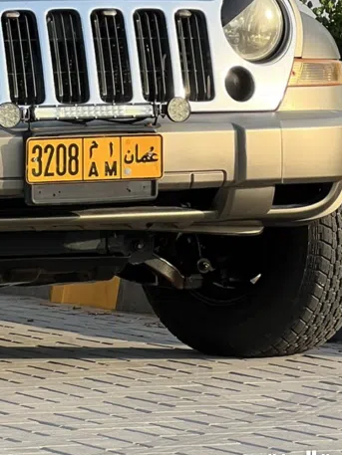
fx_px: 3028
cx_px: -104
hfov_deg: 6.4
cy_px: -134
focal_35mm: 230
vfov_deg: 8.5
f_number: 2.8
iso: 32
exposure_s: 1/258
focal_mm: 9
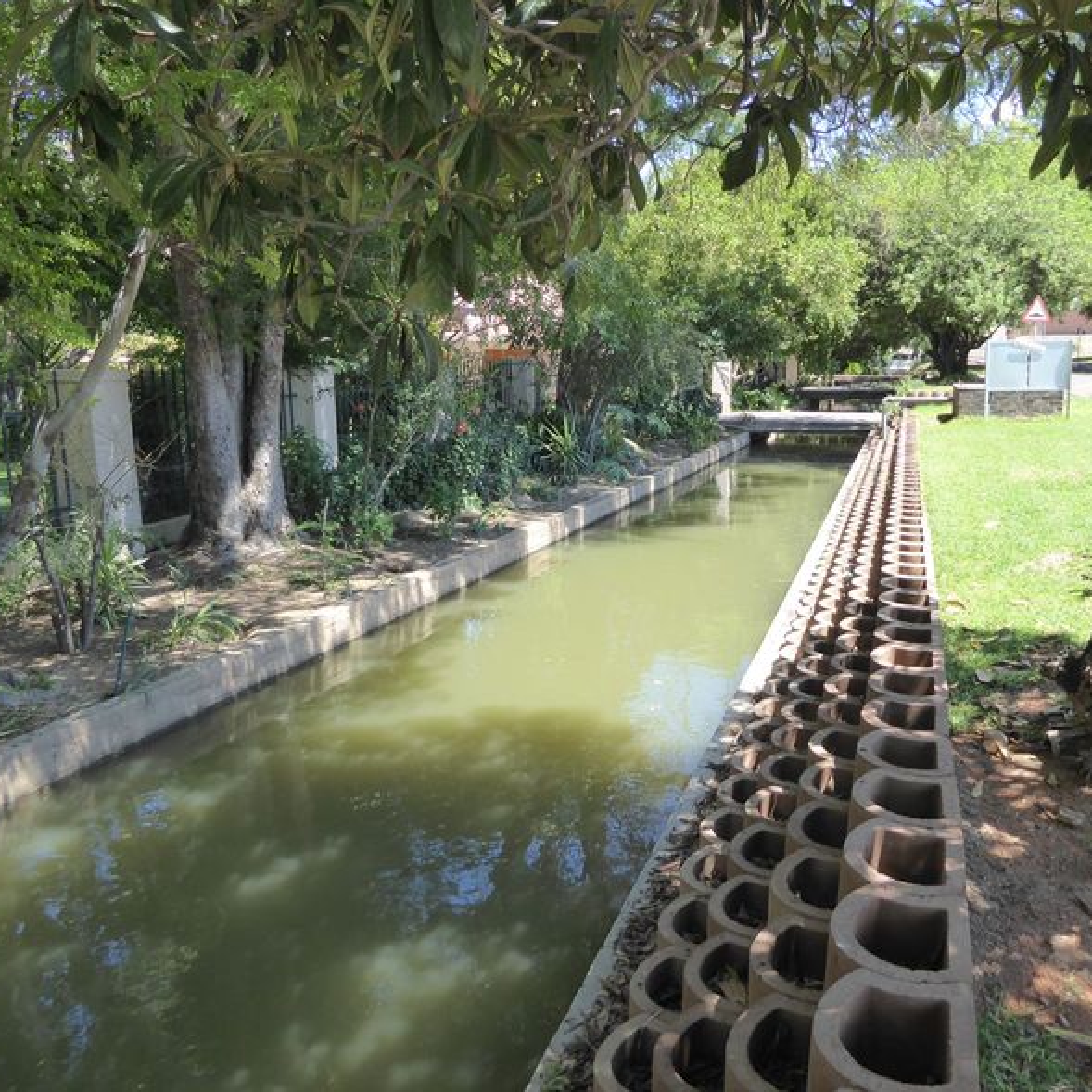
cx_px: 660
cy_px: 552
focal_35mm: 30
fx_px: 1071
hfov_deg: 53.6
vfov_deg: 54.0
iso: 160
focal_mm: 4.3
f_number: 3.3
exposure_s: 1/250
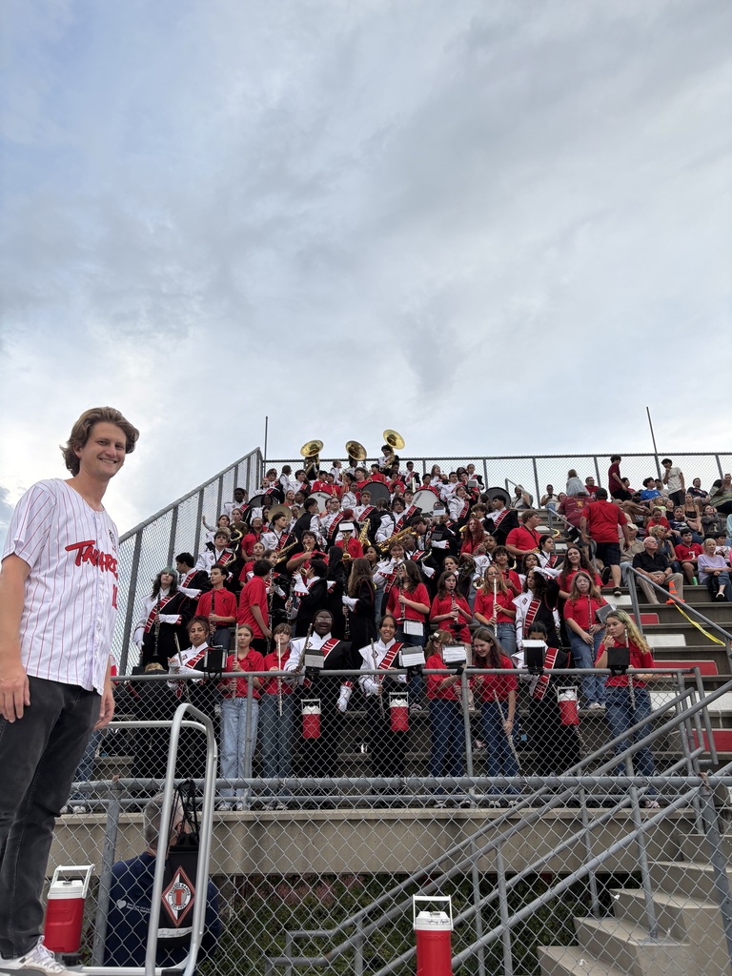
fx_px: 733
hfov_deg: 53.1
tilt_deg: +25.1
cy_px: 488
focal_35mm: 26
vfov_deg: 67.3
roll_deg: -0.6
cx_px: 366
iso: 40
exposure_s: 1/120
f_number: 1.6
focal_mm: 5.96
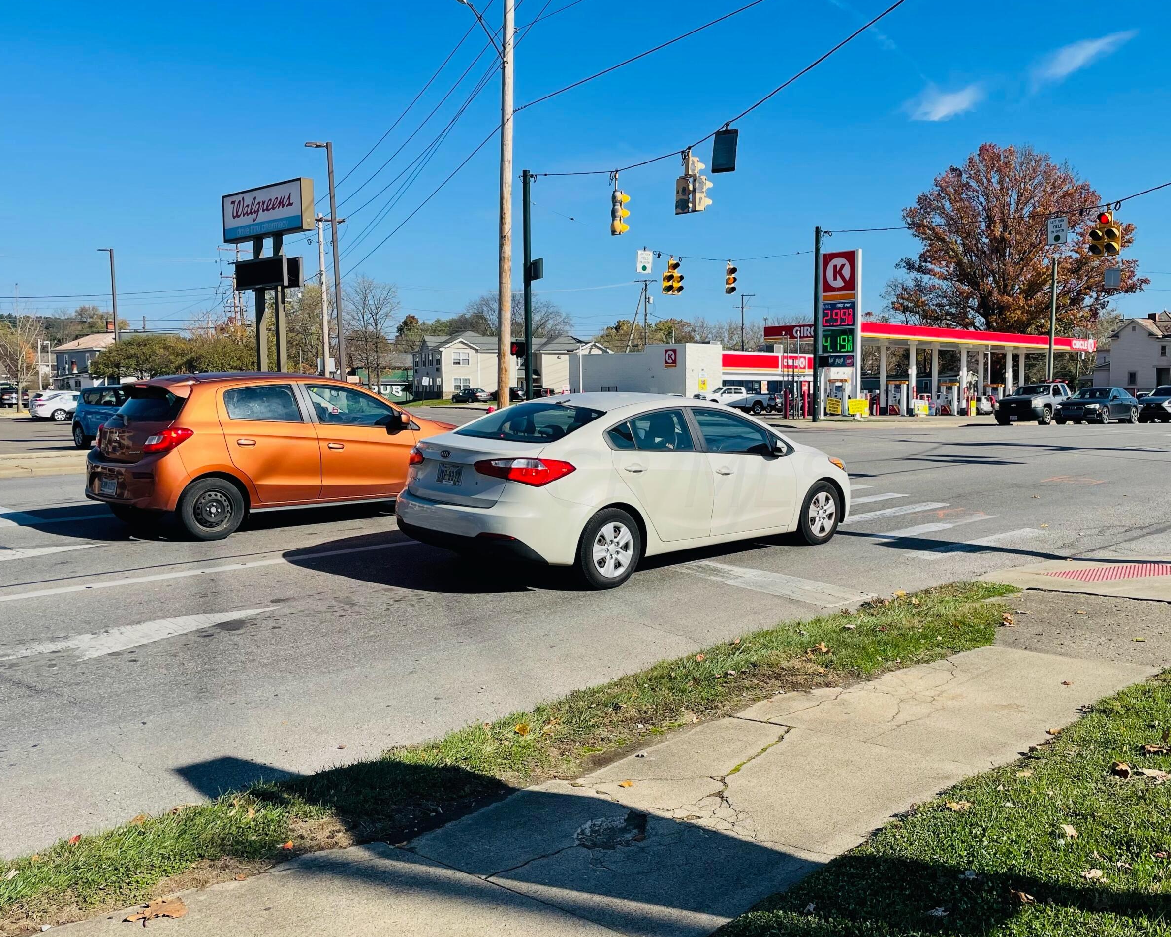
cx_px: 696
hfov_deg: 55.3
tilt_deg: -4.7
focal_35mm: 32
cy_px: 477
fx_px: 1109
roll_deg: +0.2
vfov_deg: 45.8
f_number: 1.6
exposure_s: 1/3861
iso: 32
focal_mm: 4.2
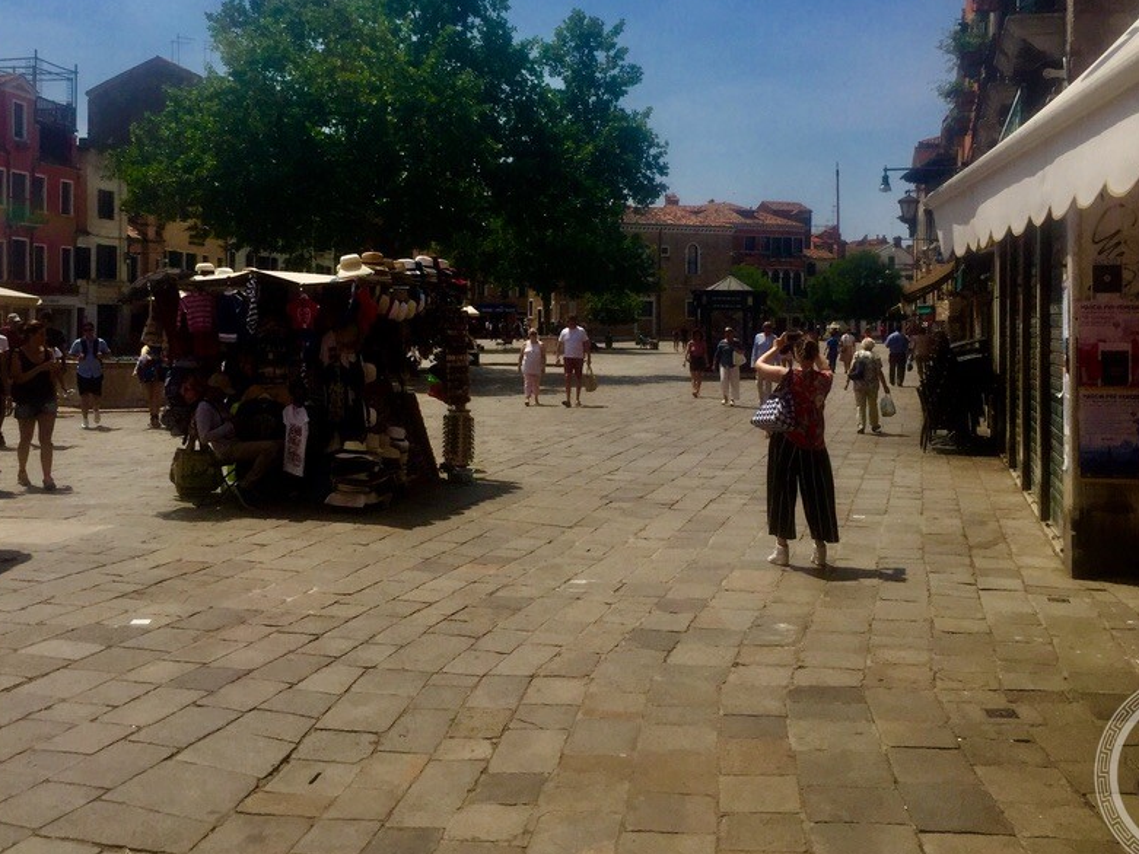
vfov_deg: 37.5
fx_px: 1251
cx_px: 563
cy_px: 326
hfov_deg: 49.0
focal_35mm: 38
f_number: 2.2
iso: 32
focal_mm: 4.15
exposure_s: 1/3968
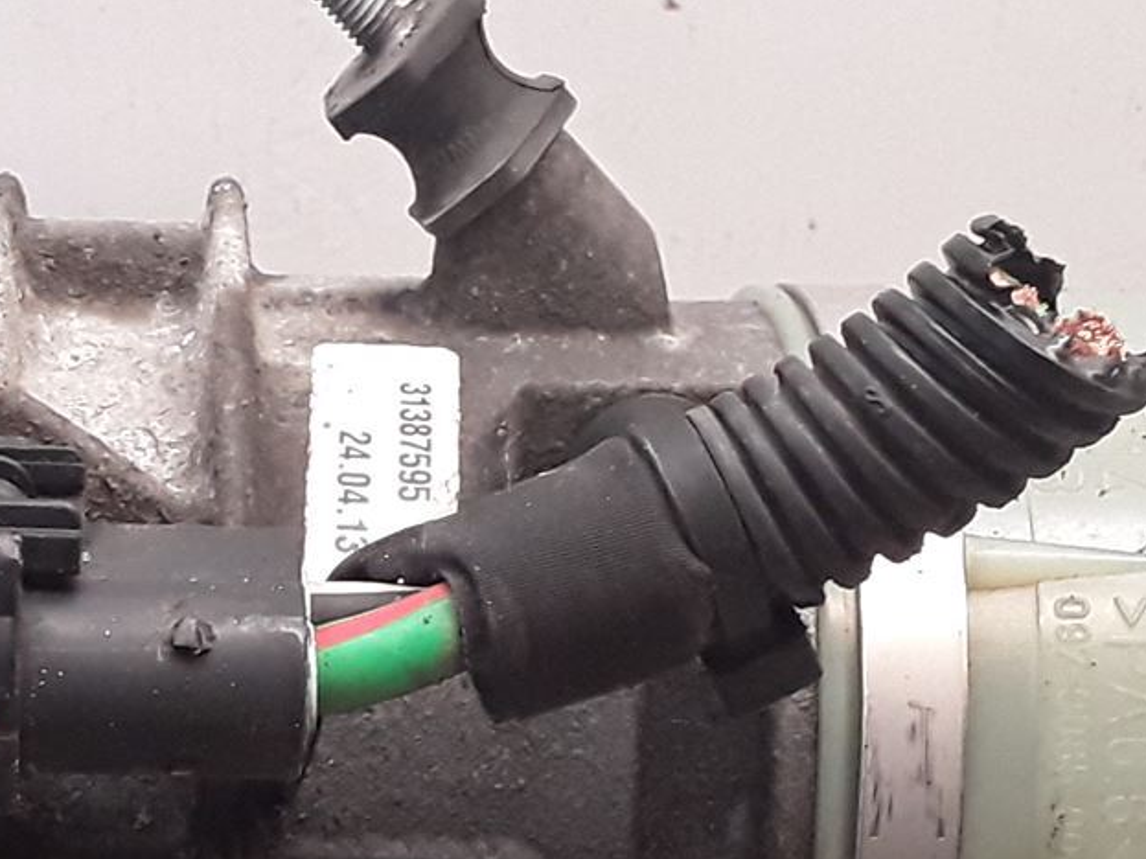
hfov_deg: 20.9
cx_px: 156
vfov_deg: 15.6
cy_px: 966
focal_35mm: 92
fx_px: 3045
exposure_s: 1/100
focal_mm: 2.91
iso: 100
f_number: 1.9
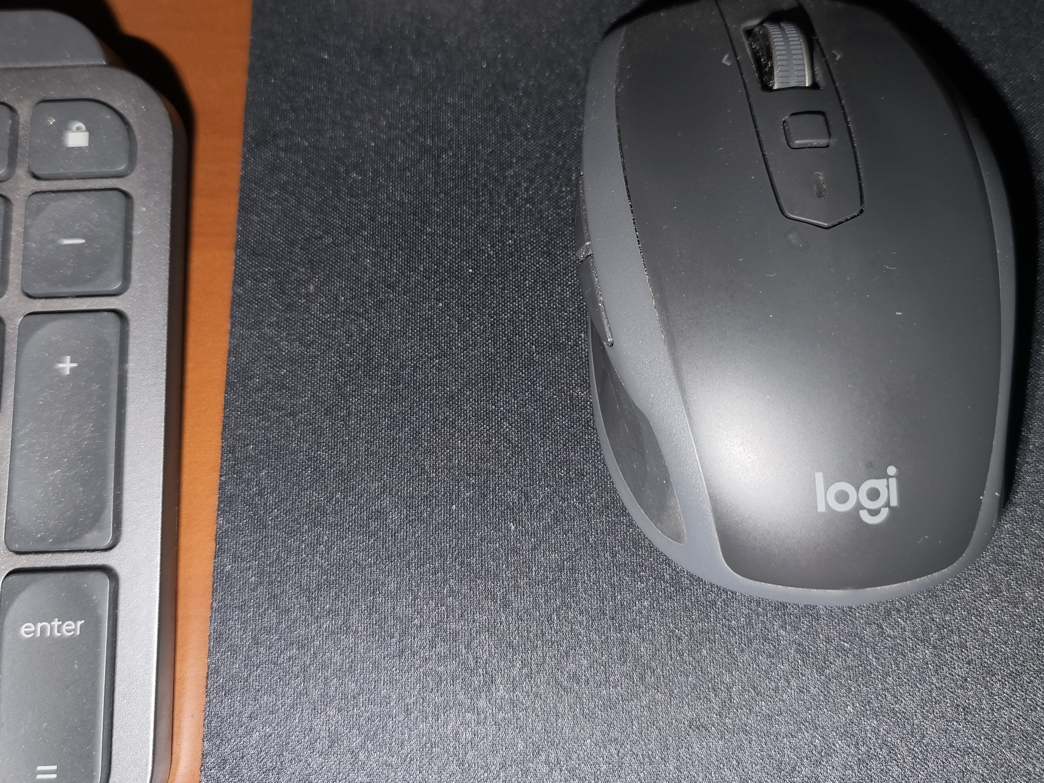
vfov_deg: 43.8
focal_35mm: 32
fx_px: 965
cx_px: 523
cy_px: 297
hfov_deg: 56.8
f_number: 1.75
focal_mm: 5.5
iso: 195
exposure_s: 1/100
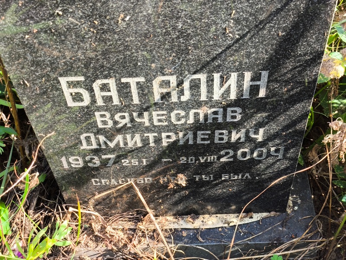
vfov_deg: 29.1
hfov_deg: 38.2
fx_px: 500
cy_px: 130
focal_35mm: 50
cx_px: 173
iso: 50
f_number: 1.7
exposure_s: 1/139
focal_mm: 4.71
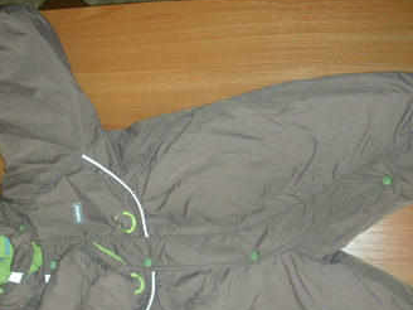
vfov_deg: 30.1
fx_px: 573
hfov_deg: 39.5
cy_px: 205
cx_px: 162
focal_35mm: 48
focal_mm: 5.8
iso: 50
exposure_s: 1/60.1
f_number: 3
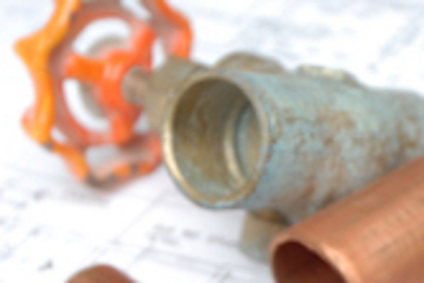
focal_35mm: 104
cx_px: 470
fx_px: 1226
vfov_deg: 12.7
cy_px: 390
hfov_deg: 18.8
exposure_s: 1/200
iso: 100
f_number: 5.6
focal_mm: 24
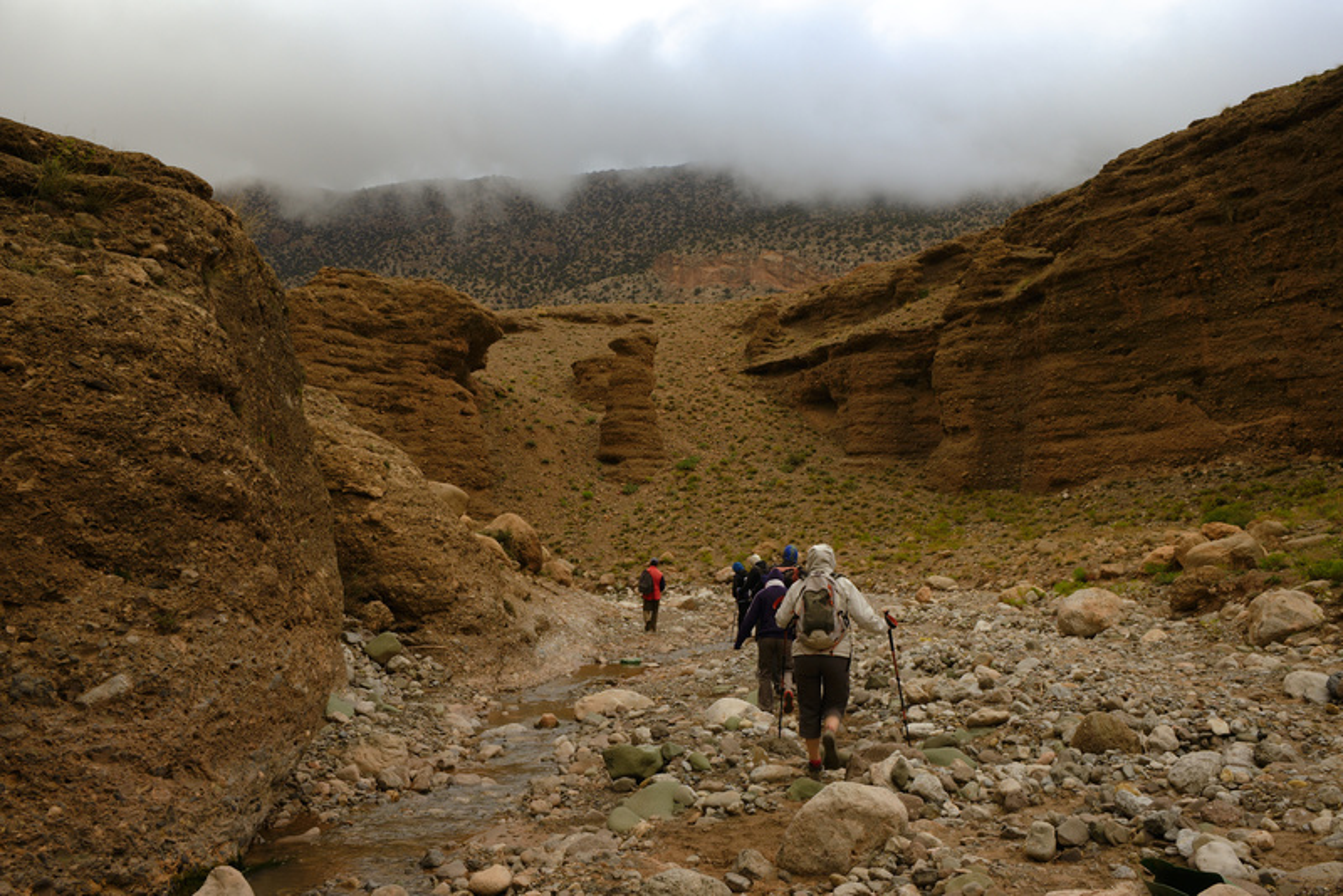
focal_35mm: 35
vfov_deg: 37.9
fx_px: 1306
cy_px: 448
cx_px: 672
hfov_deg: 54.4
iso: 400
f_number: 11
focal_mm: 23
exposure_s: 1/52
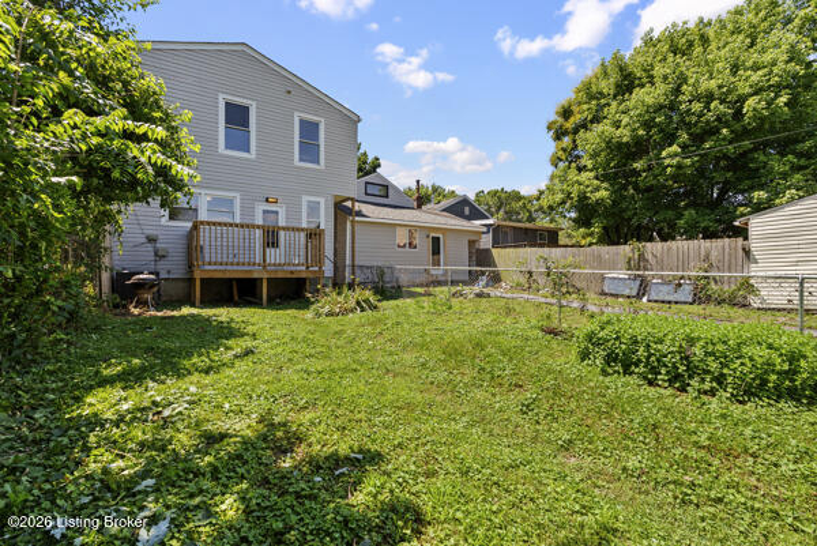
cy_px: 273
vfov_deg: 73.8
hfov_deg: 96.7
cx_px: 408
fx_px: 363
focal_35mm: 16
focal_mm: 16
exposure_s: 1/80
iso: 400
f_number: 11
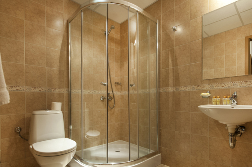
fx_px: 133
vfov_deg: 63.8
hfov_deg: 86.5
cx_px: 142
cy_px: 101
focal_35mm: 19
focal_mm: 10
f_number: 8
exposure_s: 1/1.43
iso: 100
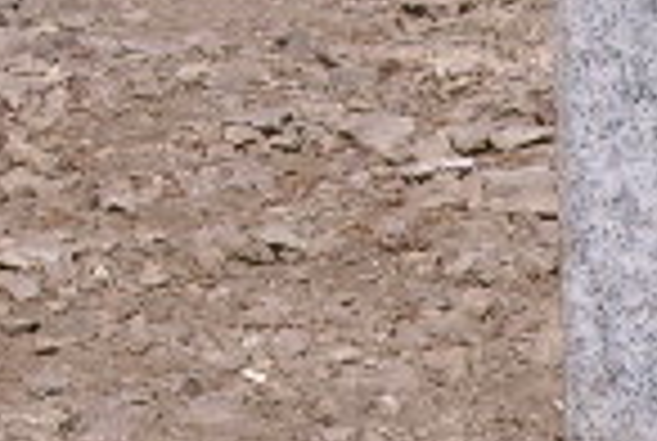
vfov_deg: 4.7
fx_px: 5322
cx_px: 837
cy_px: 405
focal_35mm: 291
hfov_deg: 7.0
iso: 50
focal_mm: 10.75
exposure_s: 1/297
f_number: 7.7
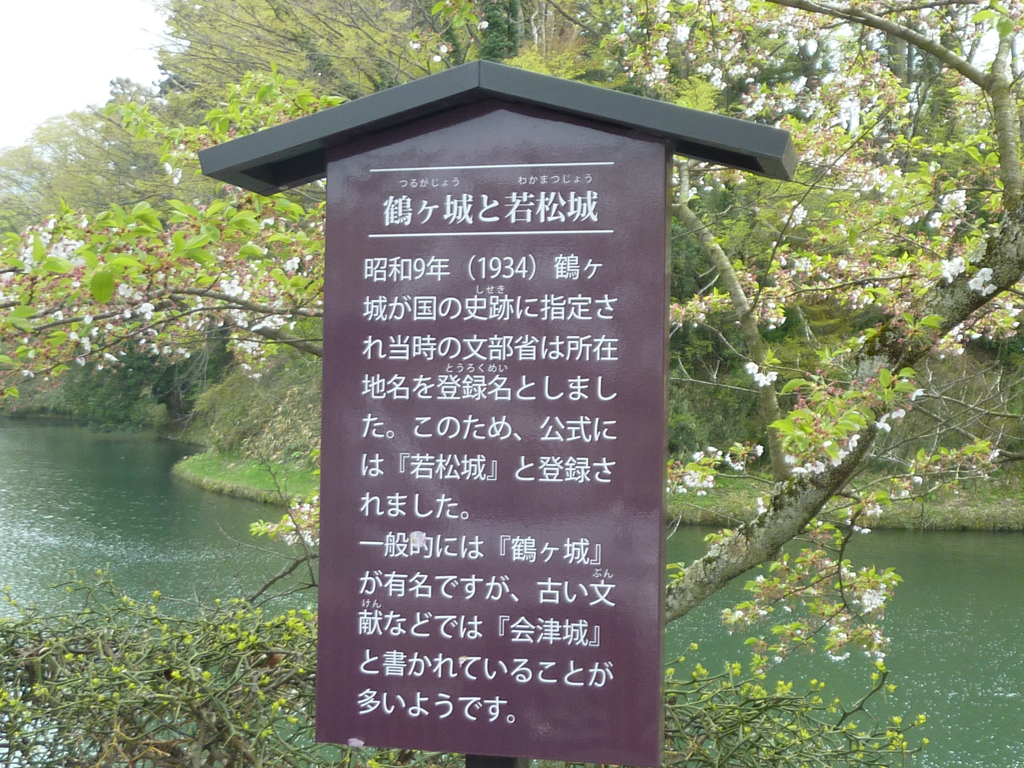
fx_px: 1420
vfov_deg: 30.3
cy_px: 384
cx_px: 512
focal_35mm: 48
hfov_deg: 39.7
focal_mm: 4.4
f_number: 4
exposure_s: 1/100
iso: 80
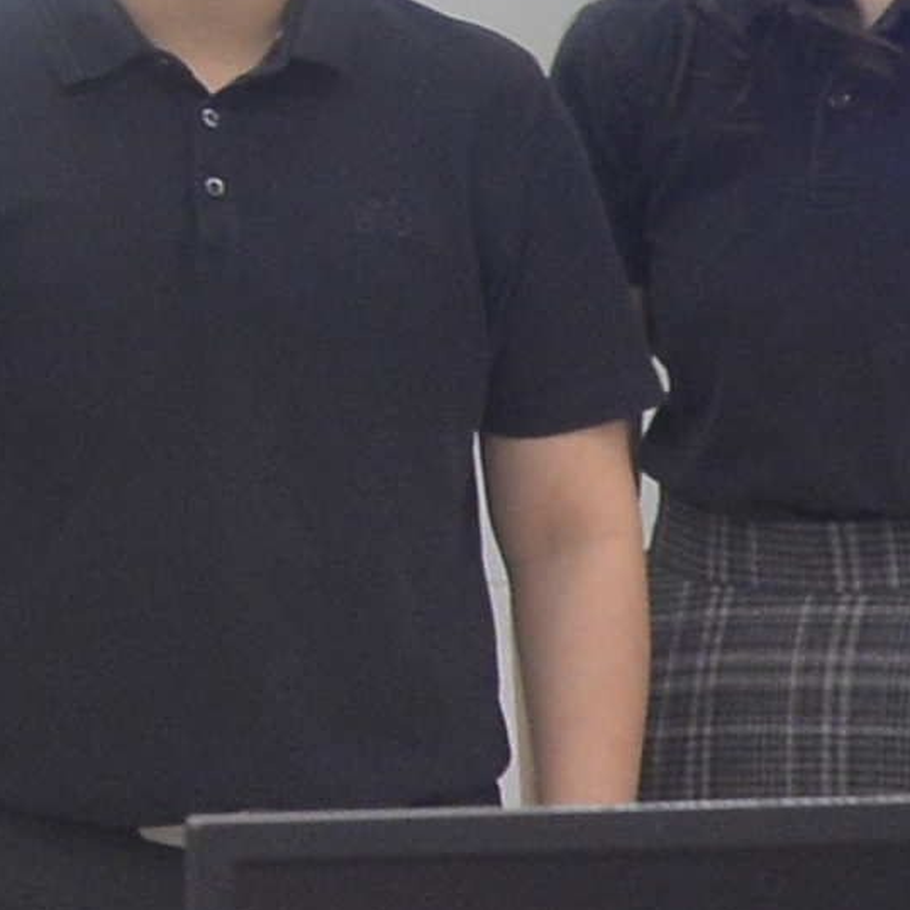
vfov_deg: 6.3
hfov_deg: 6.1
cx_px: -1147
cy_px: -327
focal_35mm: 276
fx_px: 8209
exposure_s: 1/30
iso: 1250
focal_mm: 29
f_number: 6.3
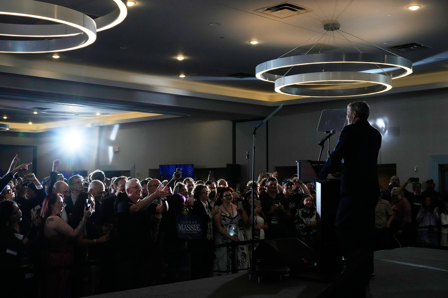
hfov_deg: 39.6
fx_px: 622
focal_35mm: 50
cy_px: 149
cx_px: 224
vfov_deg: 27.0
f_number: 8
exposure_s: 1/640
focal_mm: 50
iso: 3200
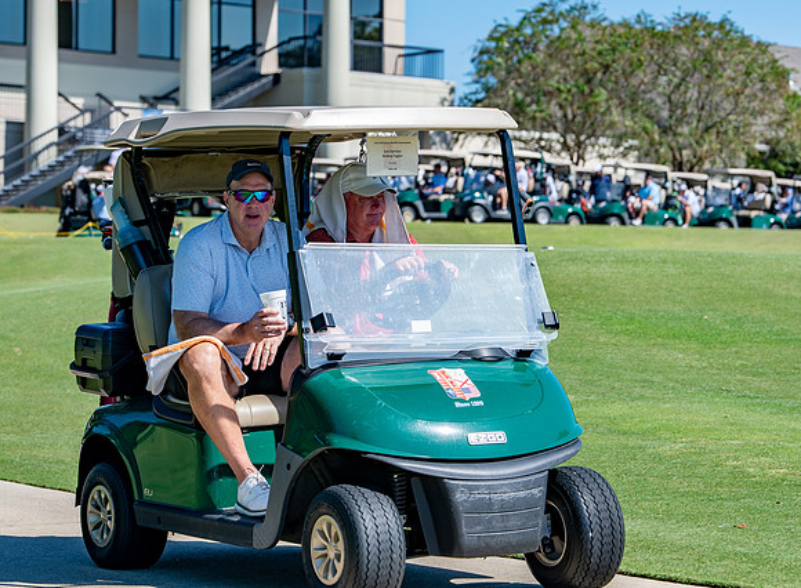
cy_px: 245
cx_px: 405
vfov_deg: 10.3
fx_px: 3262
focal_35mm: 142
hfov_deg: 14.0
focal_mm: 112
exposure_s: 1/640
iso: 125
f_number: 5
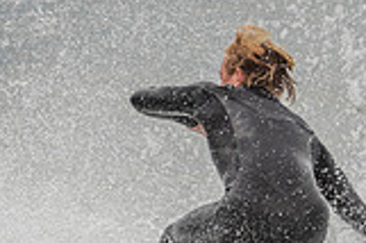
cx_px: 389
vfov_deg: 1.0
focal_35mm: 1406
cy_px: 383
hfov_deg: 1.5
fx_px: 14280
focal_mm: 390
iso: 250
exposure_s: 1/2000
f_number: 5.6
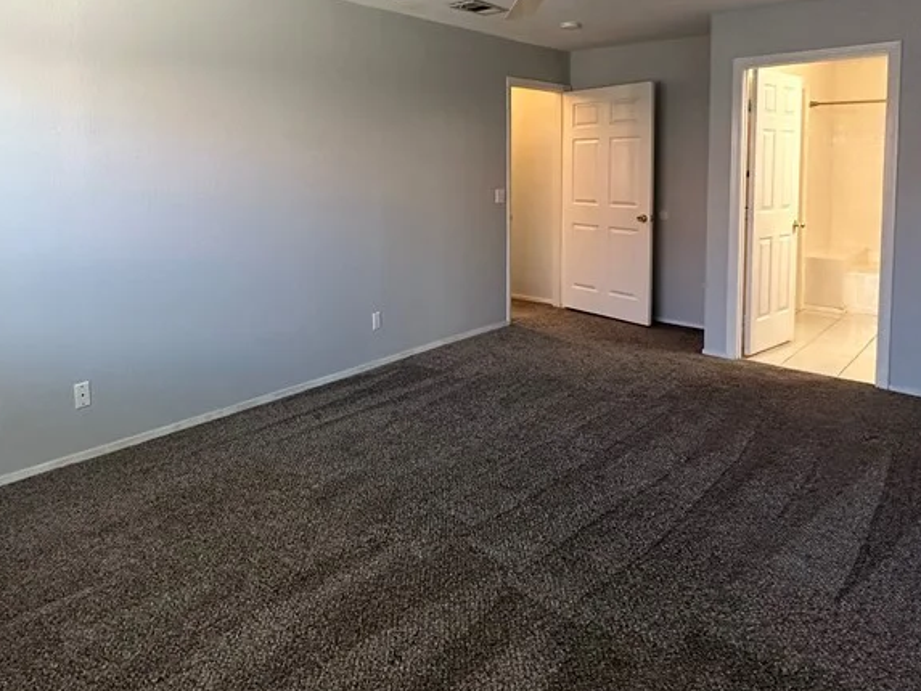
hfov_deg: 68.3
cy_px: 199
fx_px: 665
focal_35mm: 25
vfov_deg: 53.2
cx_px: 346
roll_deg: +0.1
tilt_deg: -3.8
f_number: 2.2
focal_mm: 2.22
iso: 250
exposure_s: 1/120
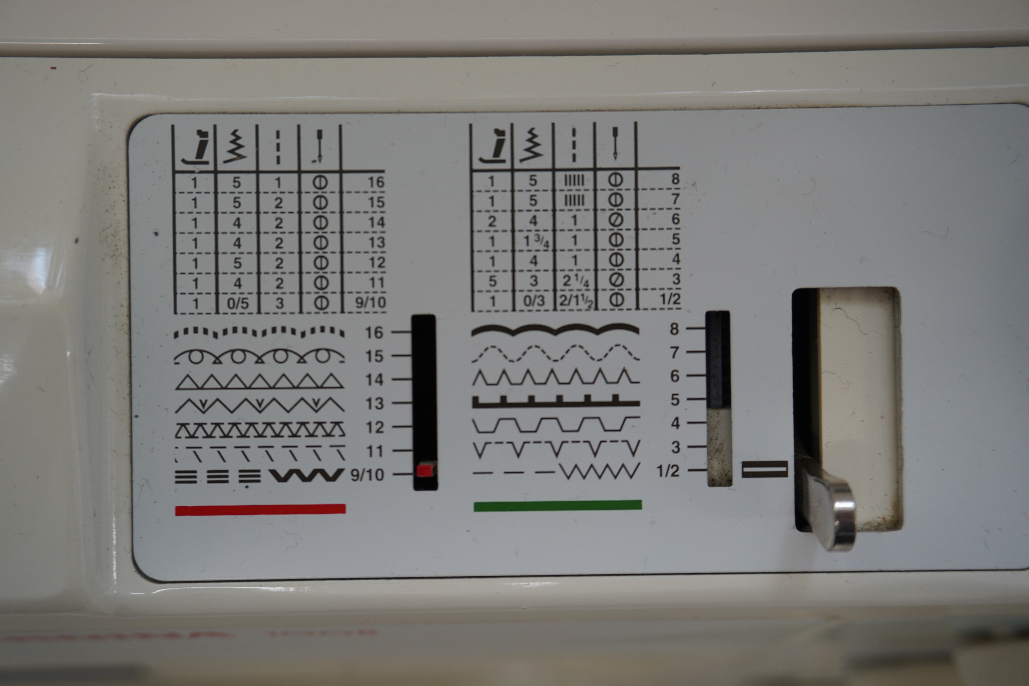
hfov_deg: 53.1
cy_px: 343
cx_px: 514
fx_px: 1029
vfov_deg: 36.9
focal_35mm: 36
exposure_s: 1/40
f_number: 5.6
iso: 100
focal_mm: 24
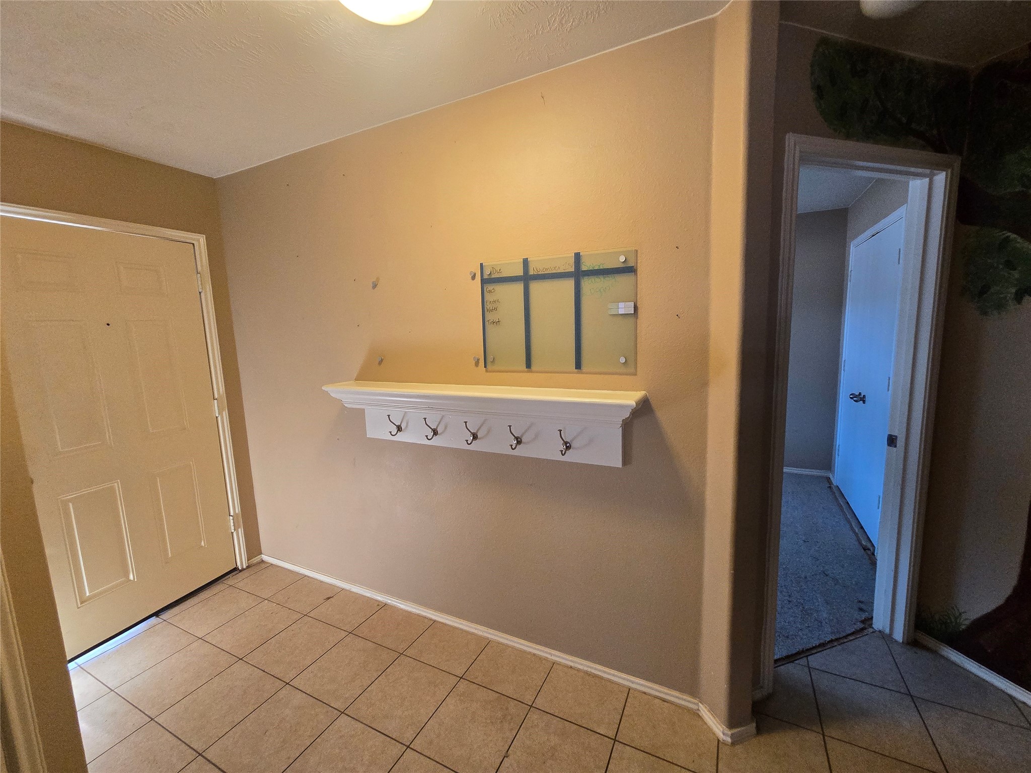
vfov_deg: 89.9
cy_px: 386
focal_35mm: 13
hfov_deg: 106.2
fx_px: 387
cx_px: 516
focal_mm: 2.2
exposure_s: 1/60
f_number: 2.2
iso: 500
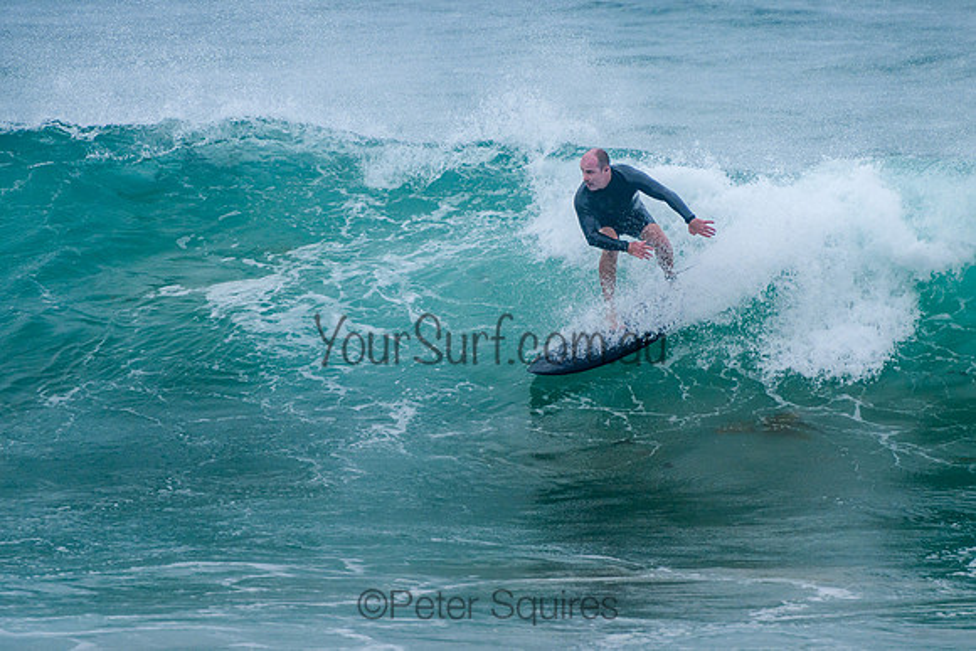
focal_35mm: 550
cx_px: 577
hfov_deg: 3.7
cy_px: 254
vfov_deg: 2.5
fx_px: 14923
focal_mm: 400
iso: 500
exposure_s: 1/2000
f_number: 7.1
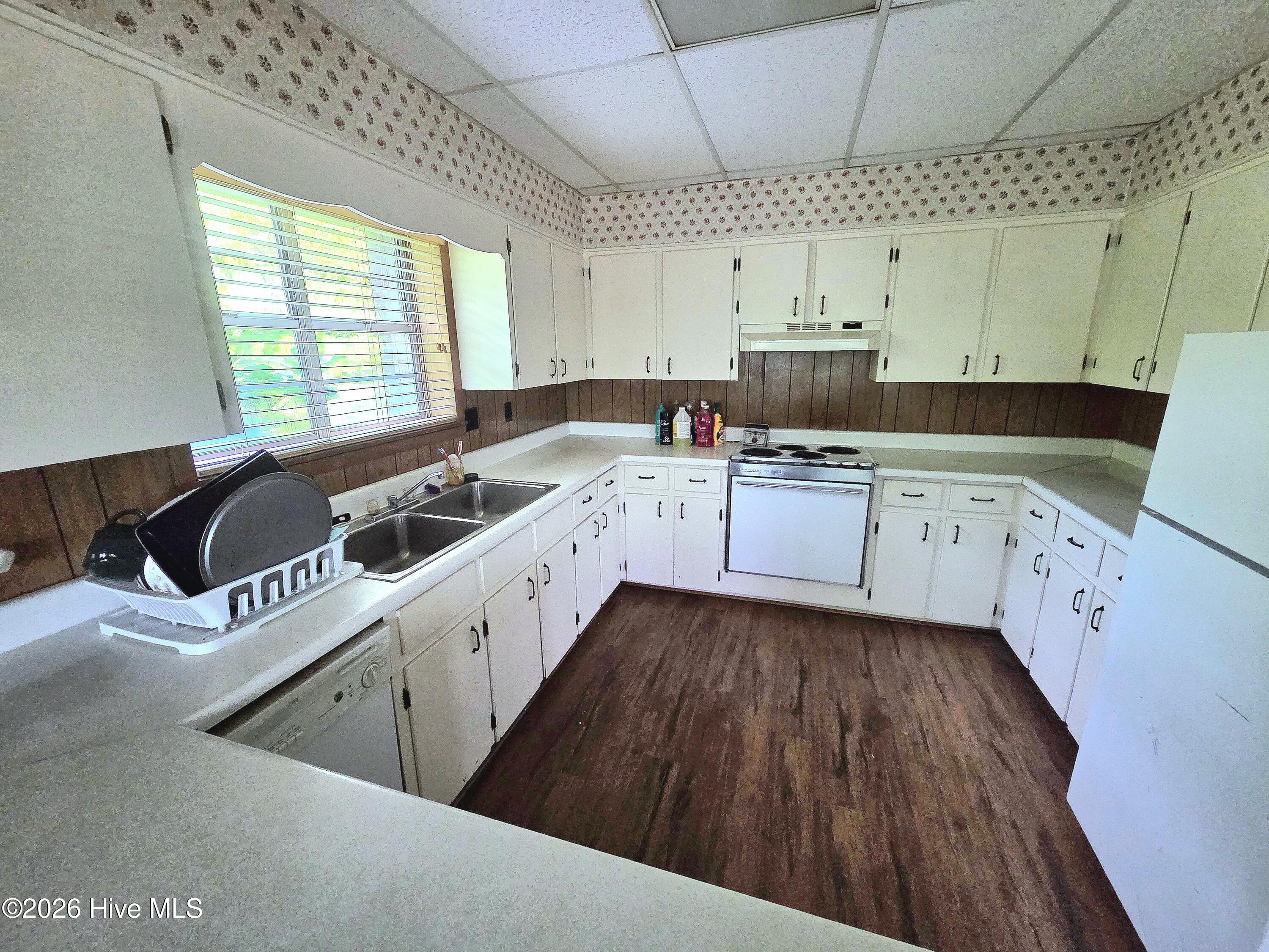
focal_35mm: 13
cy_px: 476
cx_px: 634
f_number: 2.2
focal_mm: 2.2
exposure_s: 1/120
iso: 200
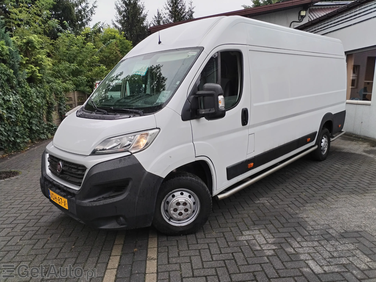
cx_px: 188
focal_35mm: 26
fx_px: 282
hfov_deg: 67.3
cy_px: 141
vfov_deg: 53.1
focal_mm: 4.75
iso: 100
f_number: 1.8
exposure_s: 1/146
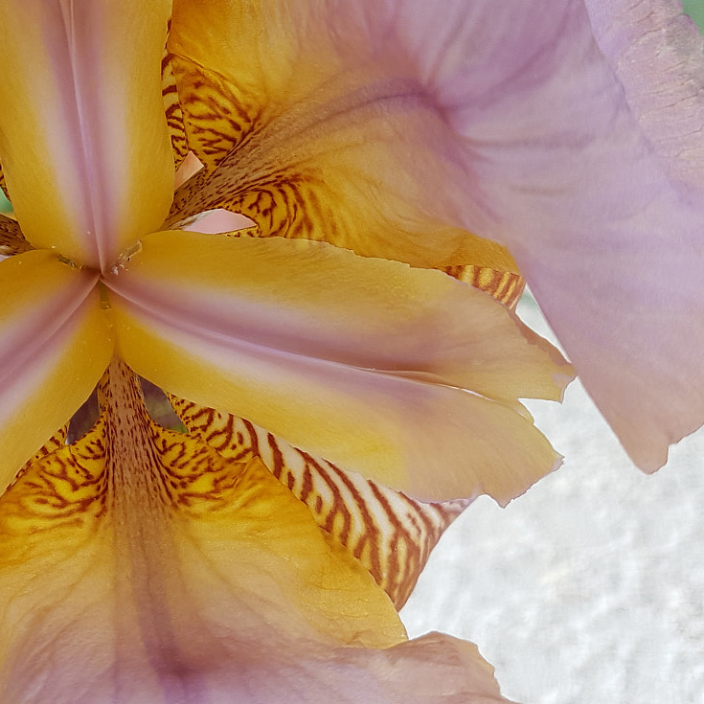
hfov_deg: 32.3
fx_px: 1150
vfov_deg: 33.5
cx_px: 63
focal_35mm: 50
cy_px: 192
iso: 40
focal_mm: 4.2
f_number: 1.7
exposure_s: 1/126
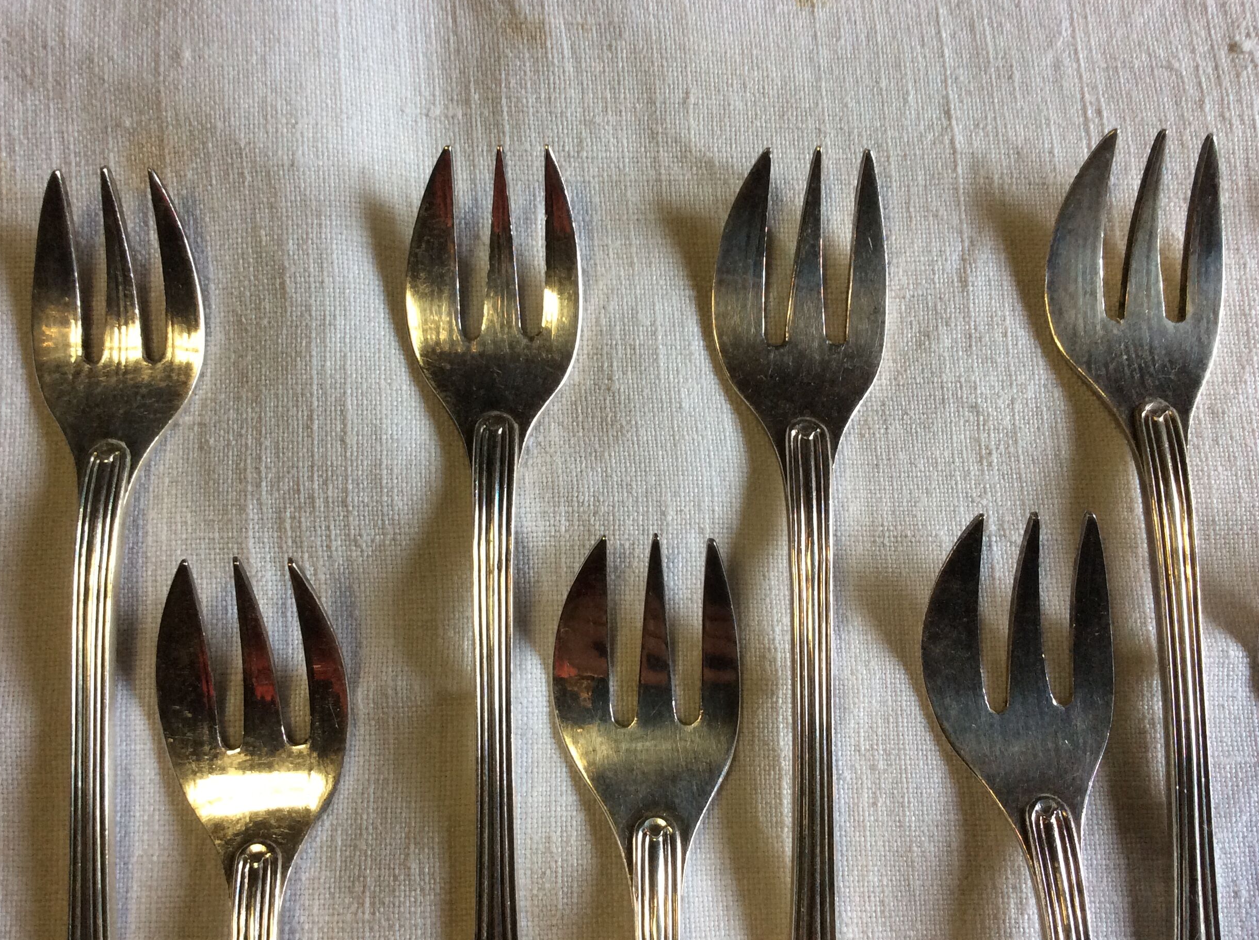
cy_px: 462
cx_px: 607
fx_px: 1235
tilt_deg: -81.2
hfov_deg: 54.0
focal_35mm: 34
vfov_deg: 41.7
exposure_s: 1/25
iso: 80
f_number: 2.4
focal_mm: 3.3
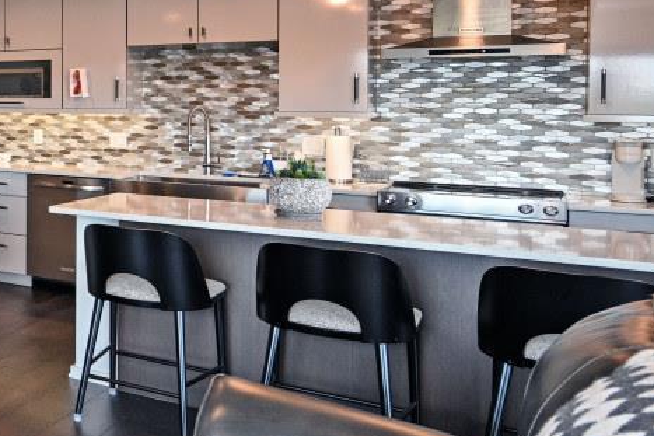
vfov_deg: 29.3
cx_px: -315
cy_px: 104
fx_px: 817
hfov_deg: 28.8
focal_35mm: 45
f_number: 4
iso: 400
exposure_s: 1/60
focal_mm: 14
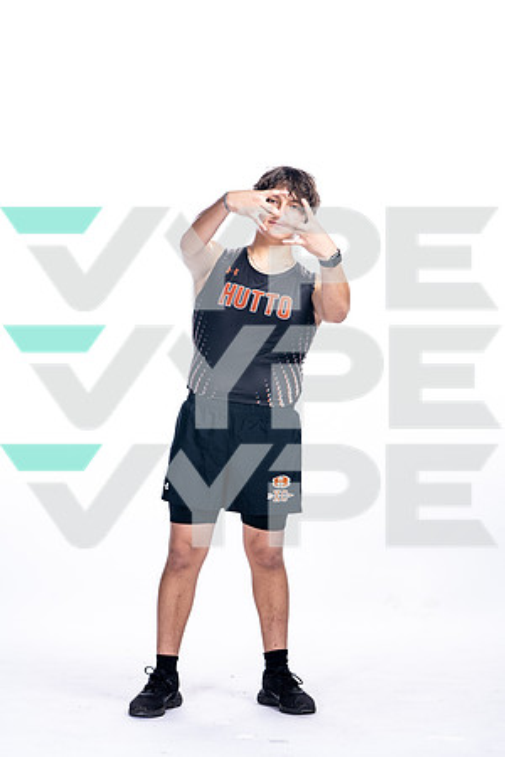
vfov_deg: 17.5
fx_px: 2462
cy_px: 378
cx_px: 252
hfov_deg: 11.7
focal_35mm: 117
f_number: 5.6
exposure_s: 1/250
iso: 400
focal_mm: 117
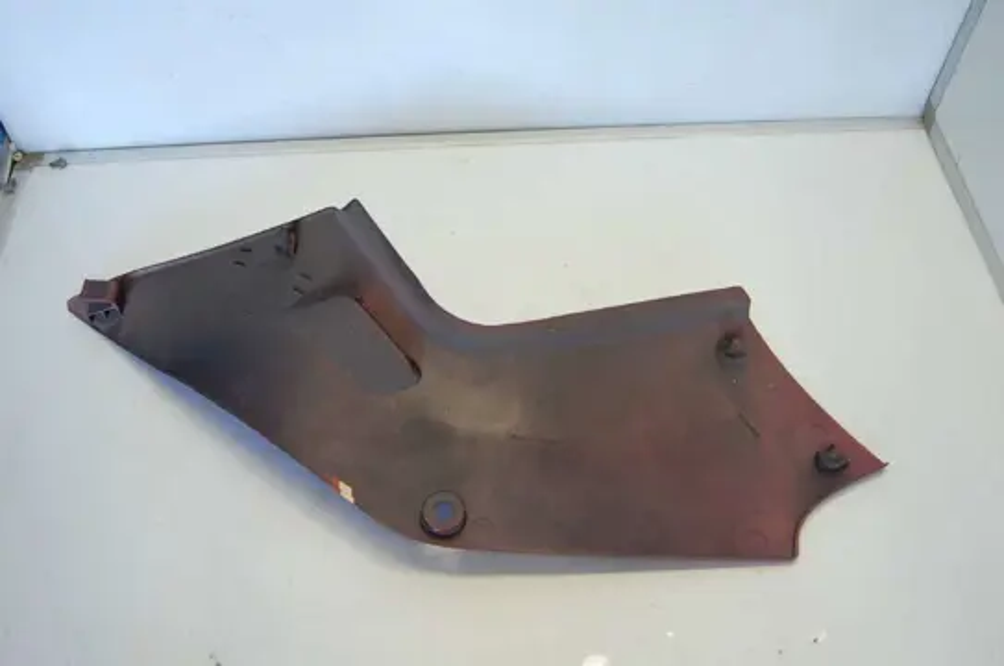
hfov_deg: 53.2
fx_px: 1002
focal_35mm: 36
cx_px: 502
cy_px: 333
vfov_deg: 36.7
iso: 400
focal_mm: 24
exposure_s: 1/60
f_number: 4
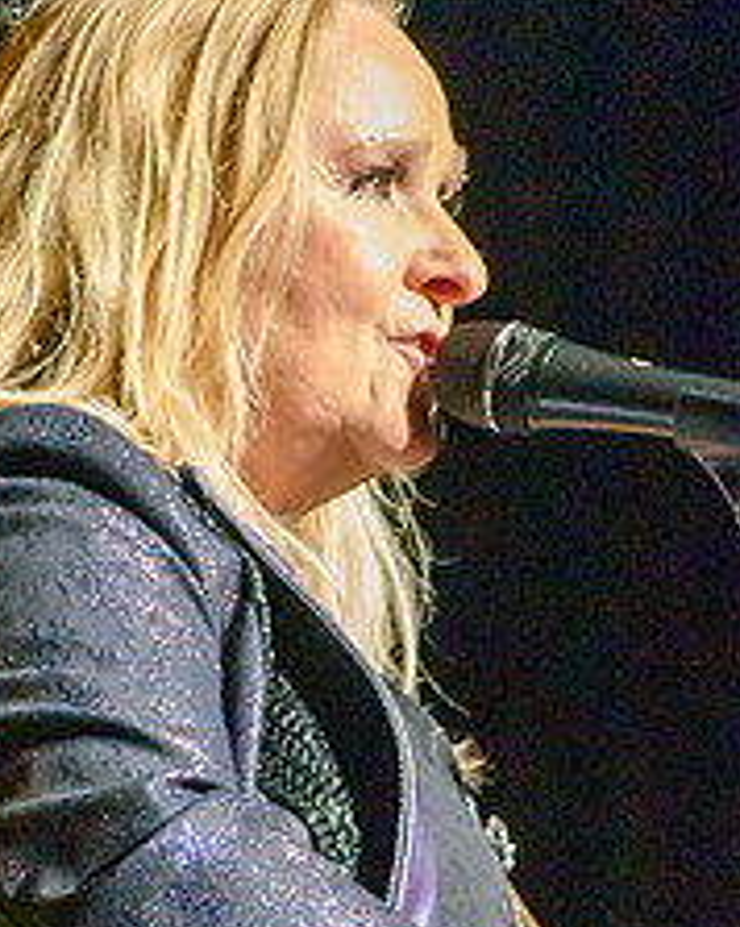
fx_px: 20286
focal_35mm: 740
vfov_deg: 2.6
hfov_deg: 2.1
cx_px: 437
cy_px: 757
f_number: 6
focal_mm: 260
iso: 12800
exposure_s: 1/320
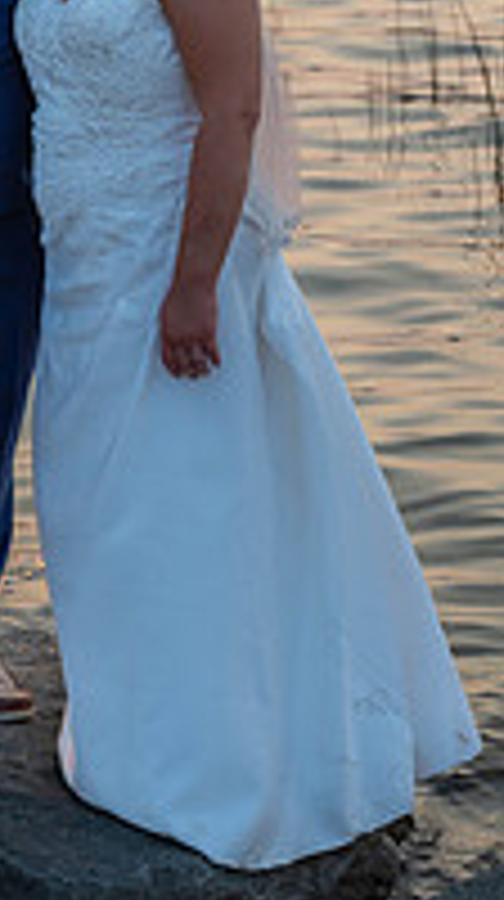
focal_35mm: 118
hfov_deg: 10.1
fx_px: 2813
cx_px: -20
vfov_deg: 17.7
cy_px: -27
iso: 200
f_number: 4.5
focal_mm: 50
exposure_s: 1/250
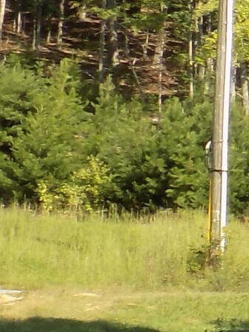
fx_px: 2176
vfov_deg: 8.7
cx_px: 1014
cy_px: 351
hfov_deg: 5.6
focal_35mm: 227
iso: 80
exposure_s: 1/400
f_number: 3.4
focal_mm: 6.1
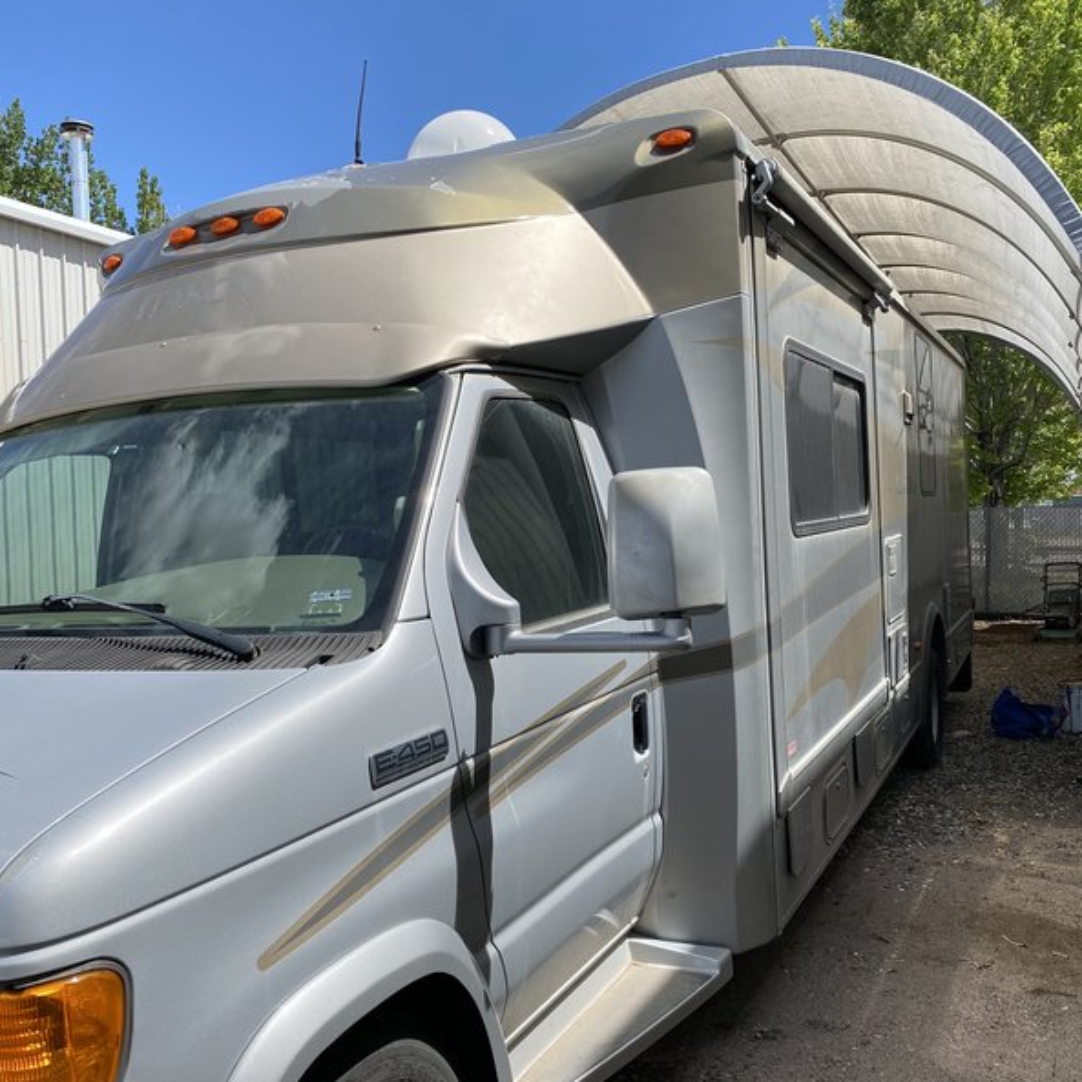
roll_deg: +1.2
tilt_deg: -4.0
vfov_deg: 52.3
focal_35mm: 31
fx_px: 1096
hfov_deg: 52.5
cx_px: 538
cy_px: 629
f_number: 1.8
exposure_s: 1/2513
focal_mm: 4.25
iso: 32
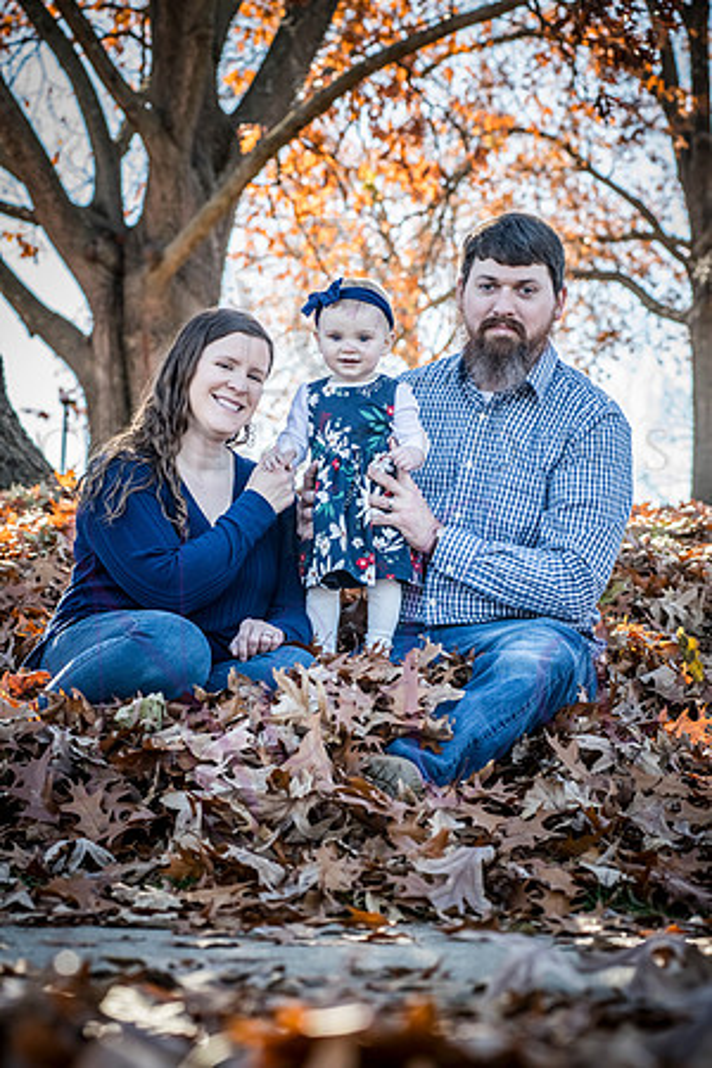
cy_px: 534
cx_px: 356
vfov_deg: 25.4
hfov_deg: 17.1
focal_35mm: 80
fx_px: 2373
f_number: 7.1
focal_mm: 80
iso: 400
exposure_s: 1/320
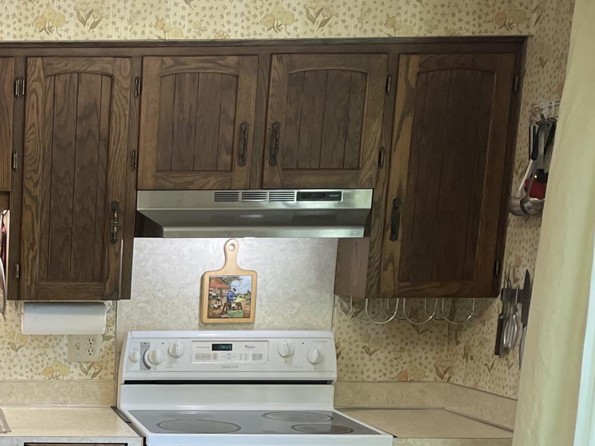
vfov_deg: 20.7
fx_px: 1169
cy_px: 479
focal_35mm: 68
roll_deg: -0.5
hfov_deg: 26.0
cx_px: -86
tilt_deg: -11.5
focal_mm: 4.2
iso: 125
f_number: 1.6
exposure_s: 1/60
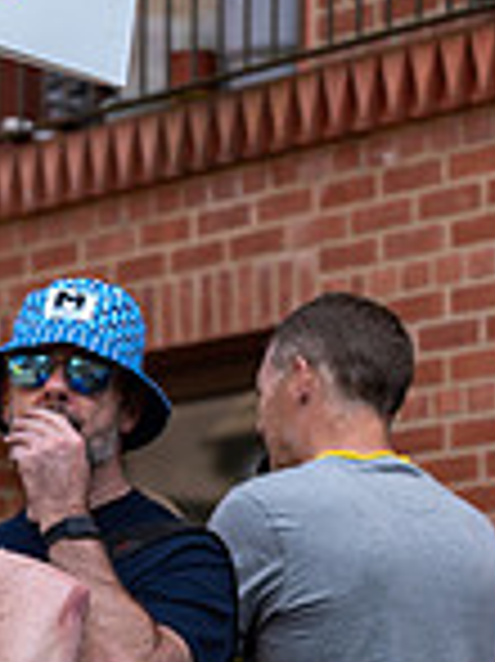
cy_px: 412
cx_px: -576
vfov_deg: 8.6
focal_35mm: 231
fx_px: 4411
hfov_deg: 6.2
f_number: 3.2
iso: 100
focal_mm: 61
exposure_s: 1/1250
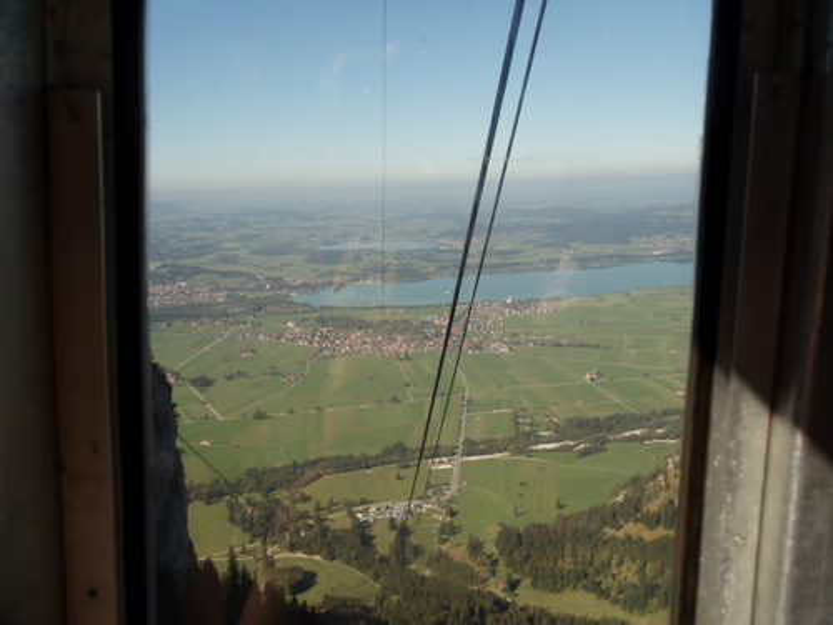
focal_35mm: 44
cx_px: 416
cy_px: 312
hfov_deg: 42.9
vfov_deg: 32.9
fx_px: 1059
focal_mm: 6
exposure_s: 1/160
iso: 100
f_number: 7.1
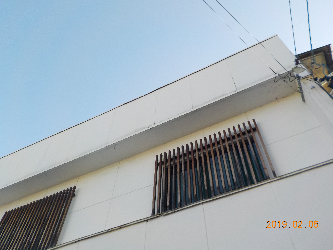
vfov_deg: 46.8
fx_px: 289
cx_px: 166
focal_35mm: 30
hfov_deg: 60.0
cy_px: 125
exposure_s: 1/400
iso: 125
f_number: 3.3
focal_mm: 4.1
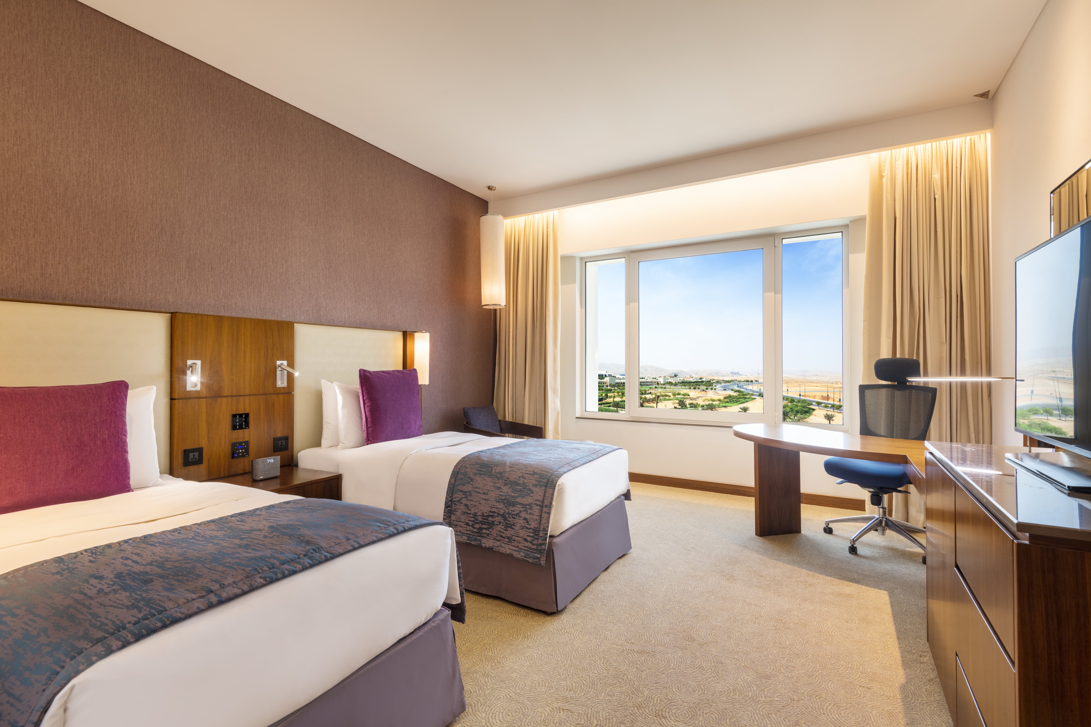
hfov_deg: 96.7
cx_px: 546
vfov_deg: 73.7
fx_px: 485
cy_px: 364
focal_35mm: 16
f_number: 11
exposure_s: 1.6
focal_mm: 16
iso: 100
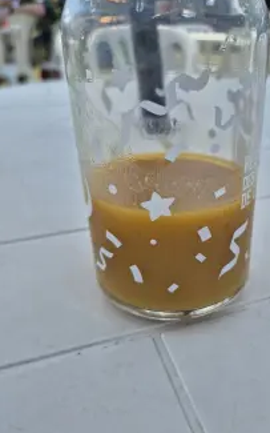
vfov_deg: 62.8
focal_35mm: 30
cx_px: 178
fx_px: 353
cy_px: 232
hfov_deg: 41.3
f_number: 1.8
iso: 25
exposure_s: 1/1356
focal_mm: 5.4
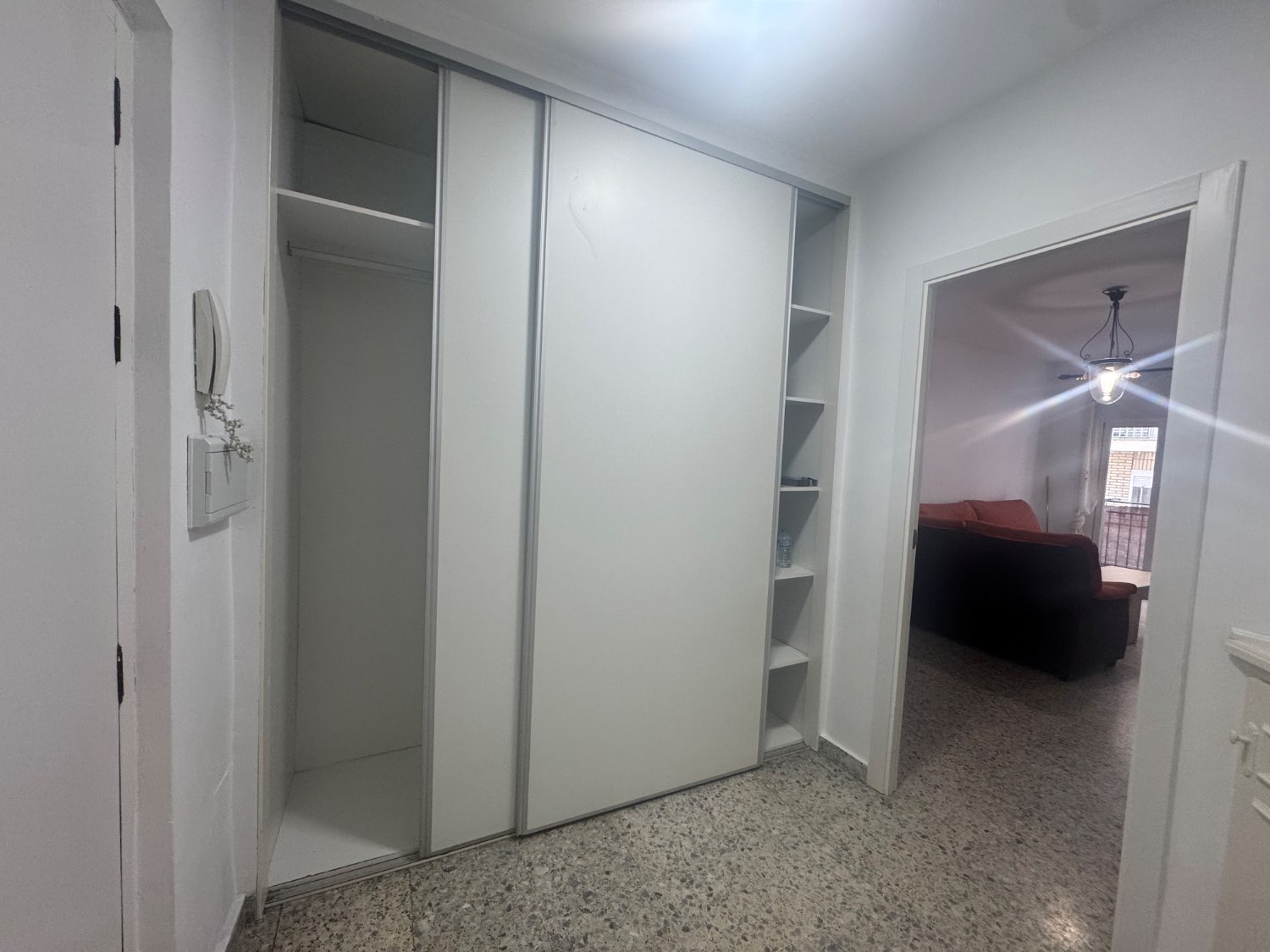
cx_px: 635
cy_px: 476
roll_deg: -1.9
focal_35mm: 14
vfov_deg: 85.7
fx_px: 514
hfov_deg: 102.1
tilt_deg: -1.4
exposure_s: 1/100
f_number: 2.2
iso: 160
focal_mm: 2.22
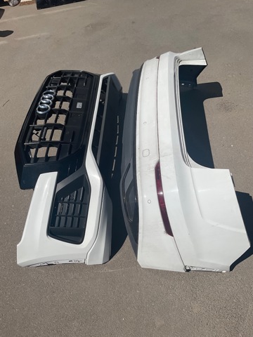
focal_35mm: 29
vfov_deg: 61.7
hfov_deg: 48.2
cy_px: 168
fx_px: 283
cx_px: 126
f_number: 1.8
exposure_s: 1/5814
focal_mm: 3
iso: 20
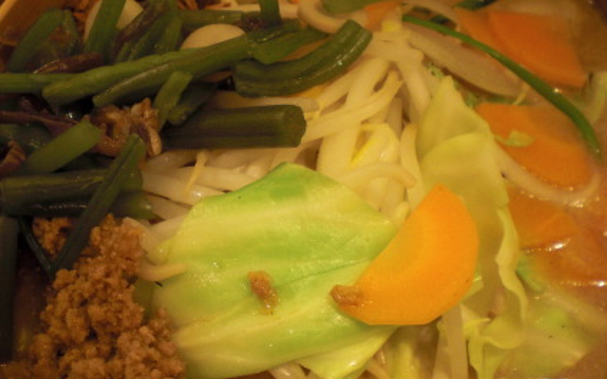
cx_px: 287
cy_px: 223
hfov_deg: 33.5
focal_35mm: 61
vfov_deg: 21.2
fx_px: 1009
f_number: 3.1
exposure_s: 1/13
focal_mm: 6.3
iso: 200
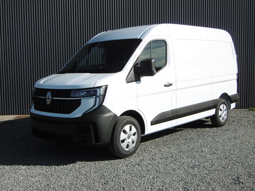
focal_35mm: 43
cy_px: 96
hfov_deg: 43.9
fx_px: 317
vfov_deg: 33.6
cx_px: 128
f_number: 9.7
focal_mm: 7.7
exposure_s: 1/200
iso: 100
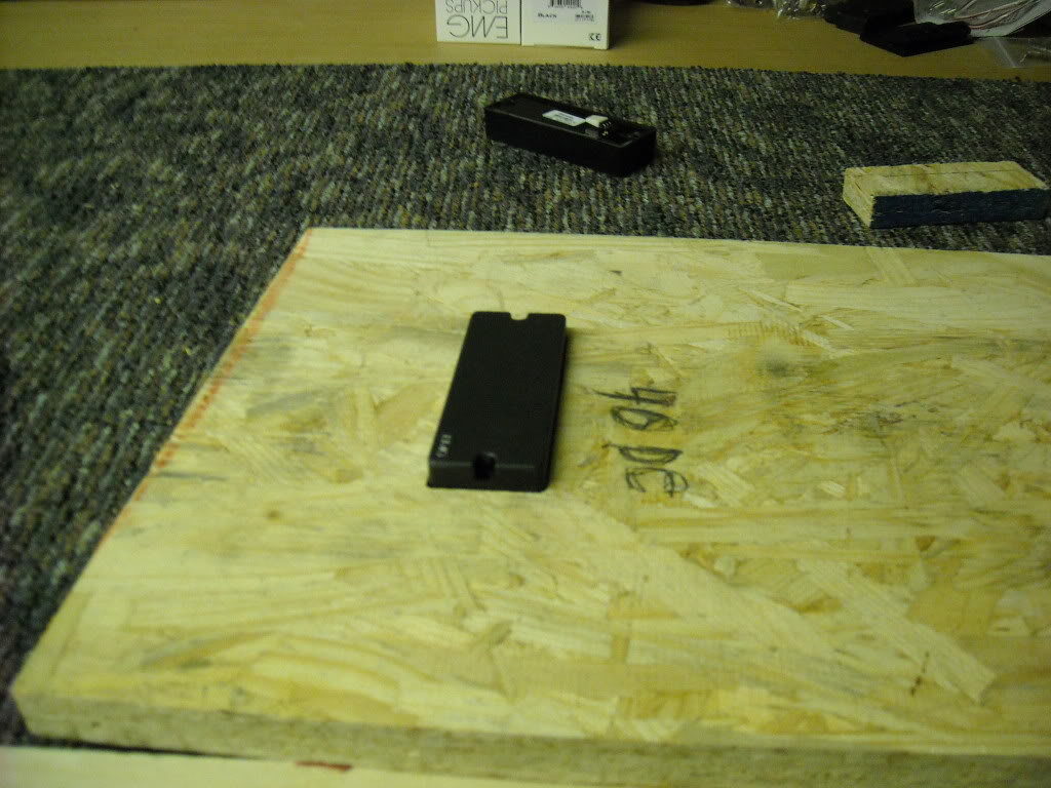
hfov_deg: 52.6
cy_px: 394
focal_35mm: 35
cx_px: 526
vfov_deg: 40.7
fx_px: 1063
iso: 400
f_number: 2.8
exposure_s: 1/20
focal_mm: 5.7
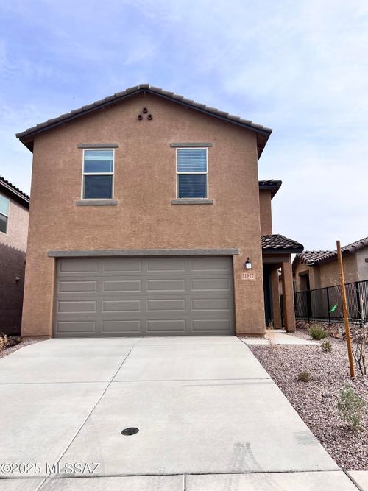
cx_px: 184
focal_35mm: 26
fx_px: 369
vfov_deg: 67.3
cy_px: 246
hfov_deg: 53.0
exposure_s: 1/5076
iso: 50
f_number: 1.5
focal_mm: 5.7
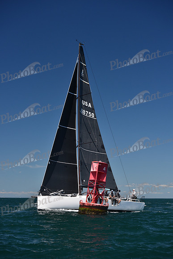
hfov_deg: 19.5
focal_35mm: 70
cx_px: 86
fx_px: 504
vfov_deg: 28.8
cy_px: 130
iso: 250
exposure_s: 1/800
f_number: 4.5
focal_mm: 70
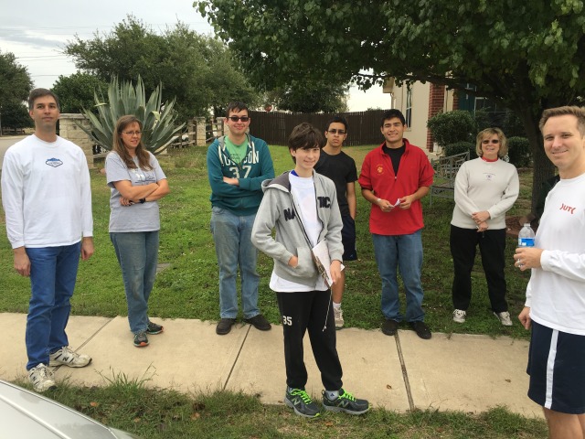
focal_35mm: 29
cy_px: 220
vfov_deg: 48.2
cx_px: 292
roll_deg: +0.0
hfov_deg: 61.7
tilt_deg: -9.1
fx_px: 490
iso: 25
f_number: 2.2
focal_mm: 4.15
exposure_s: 1/388
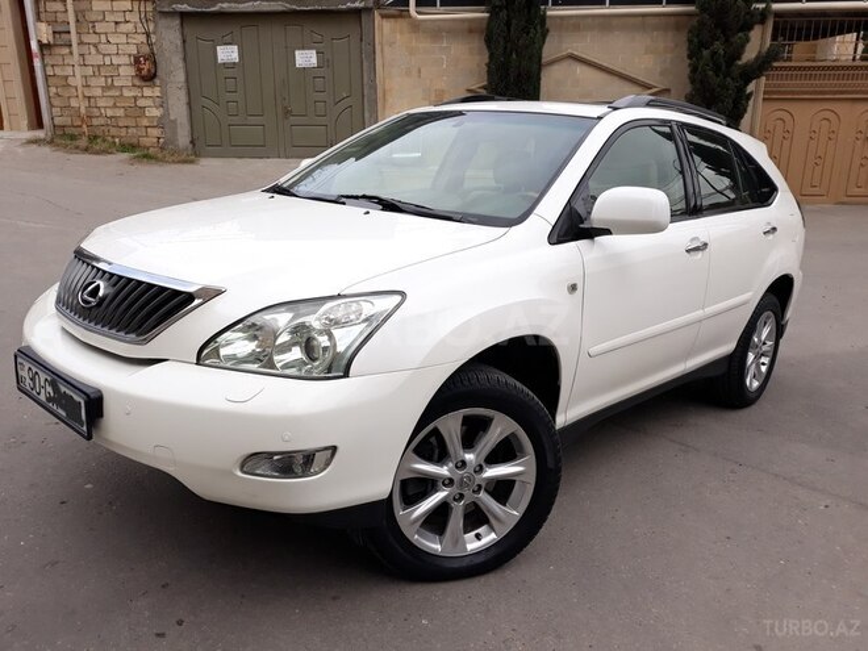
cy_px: 326
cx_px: 434
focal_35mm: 27
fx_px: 677
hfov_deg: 65.3
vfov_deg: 51.4
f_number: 1.7
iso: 40
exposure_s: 1/819
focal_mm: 3.71
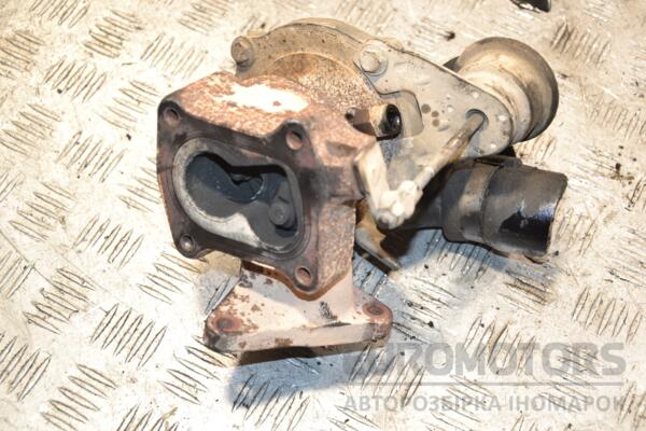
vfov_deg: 21.6
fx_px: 1130
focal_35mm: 63
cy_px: 216
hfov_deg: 31.9
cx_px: 323
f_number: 4.8
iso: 800
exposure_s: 1/100
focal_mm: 42
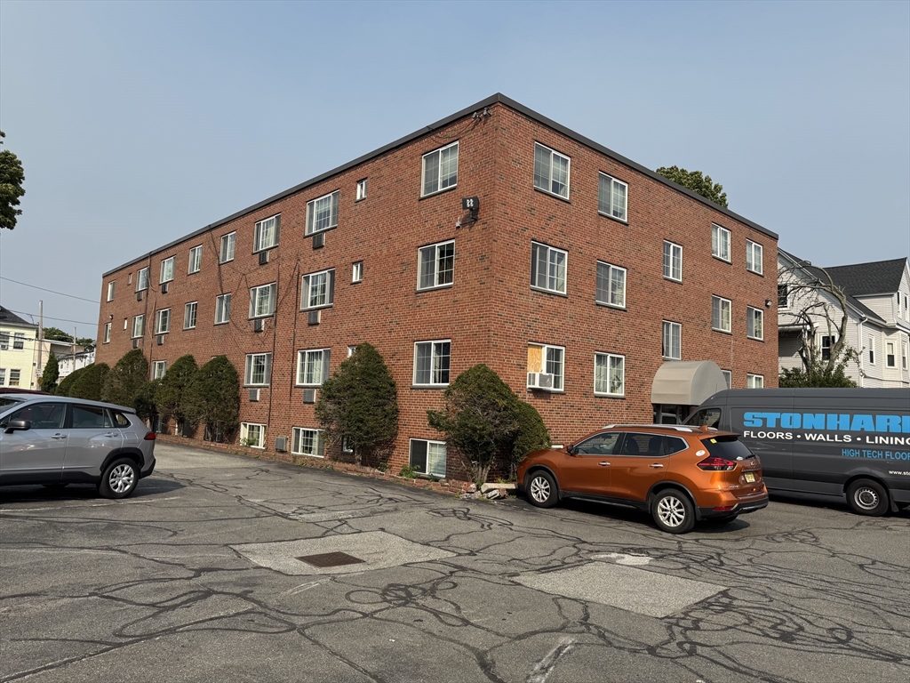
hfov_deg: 71.6
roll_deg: -2.7
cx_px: 455
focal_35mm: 24
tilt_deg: +5.9
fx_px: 631
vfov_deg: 56.8
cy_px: 342
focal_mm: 6.76
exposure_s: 1/4049
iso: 80
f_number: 1.78
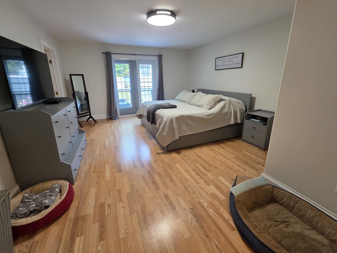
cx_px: 164
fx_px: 136
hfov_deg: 102.0
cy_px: 118
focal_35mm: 14
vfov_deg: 85.6
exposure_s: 1/120
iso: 250
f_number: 1.9
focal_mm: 2.2
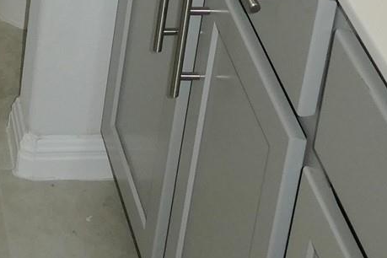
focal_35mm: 130
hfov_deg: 15.0
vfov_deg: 9.9
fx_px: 1397
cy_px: -236
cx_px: -116
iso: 100
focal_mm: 5
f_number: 3.5
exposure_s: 1/125
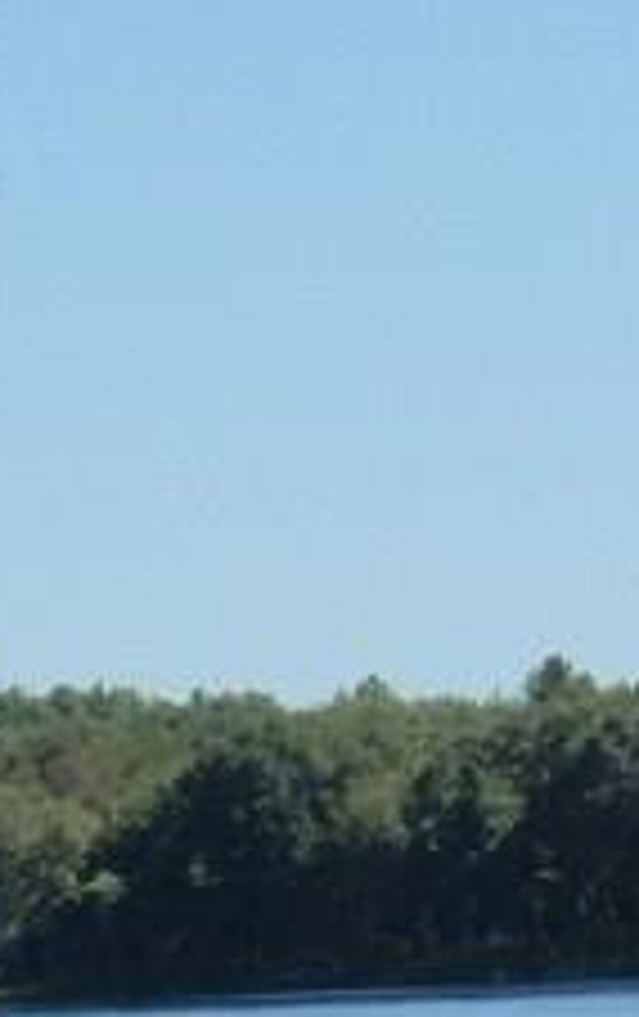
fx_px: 13574
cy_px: 994
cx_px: 1521
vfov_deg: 4.3
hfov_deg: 2.7
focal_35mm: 489
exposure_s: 1/250
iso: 64
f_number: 6.3
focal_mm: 18.2
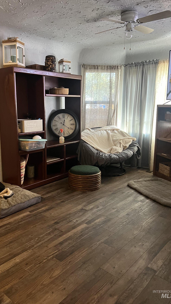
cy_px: 150
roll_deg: +0.9
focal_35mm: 29
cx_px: 67
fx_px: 234
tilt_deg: -9.6
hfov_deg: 40.0
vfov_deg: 66.1
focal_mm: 5.7
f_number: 1.5
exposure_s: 1/45
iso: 400
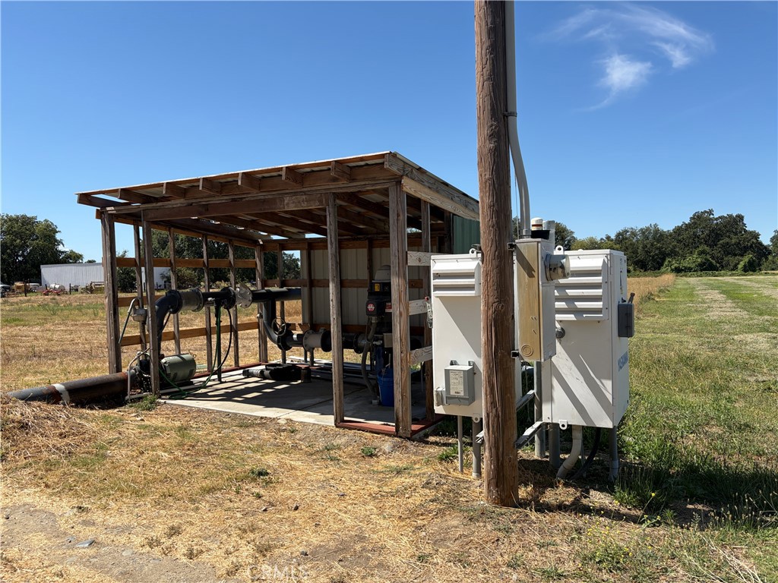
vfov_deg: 53.1
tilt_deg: -0.2
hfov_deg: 67.3
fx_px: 584
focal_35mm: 26
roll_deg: +2.4
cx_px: 389
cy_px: 292
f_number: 1.6
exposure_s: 1/3623
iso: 50
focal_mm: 5.96
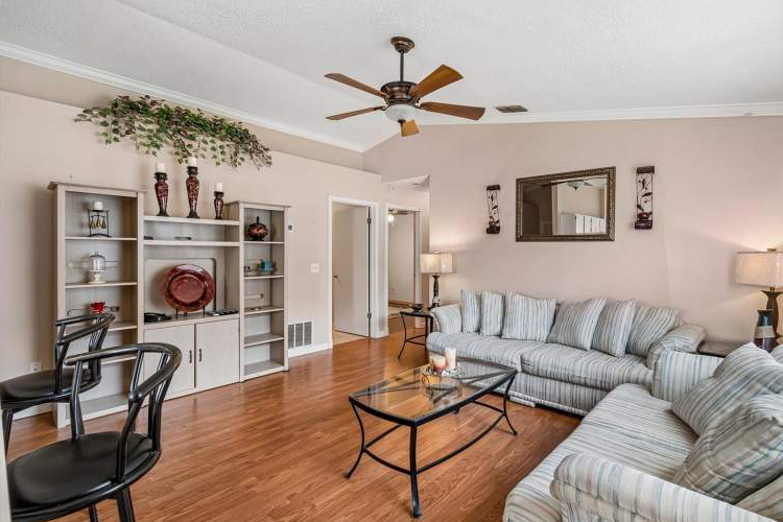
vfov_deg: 73.7
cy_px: 260
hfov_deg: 96.6
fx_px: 348
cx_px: 416
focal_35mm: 16
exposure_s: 1/5
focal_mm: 10
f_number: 7.1
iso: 100
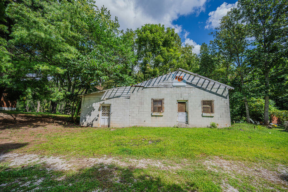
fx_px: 112
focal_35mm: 14
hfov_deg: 104.2
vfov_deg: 81.2
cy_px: 96
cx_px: 144
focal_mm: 14
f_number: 4
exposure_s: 1/3200
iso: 500
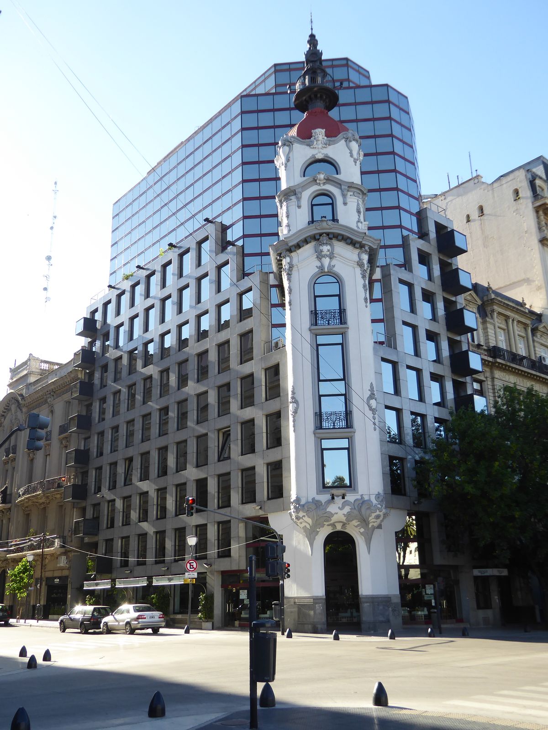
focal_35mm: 34
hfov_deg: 41.8
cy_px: 365
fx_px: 718
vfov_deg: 54.0
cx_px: 274
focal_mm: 5.8
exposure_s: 1/200
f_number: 3.6
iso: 80
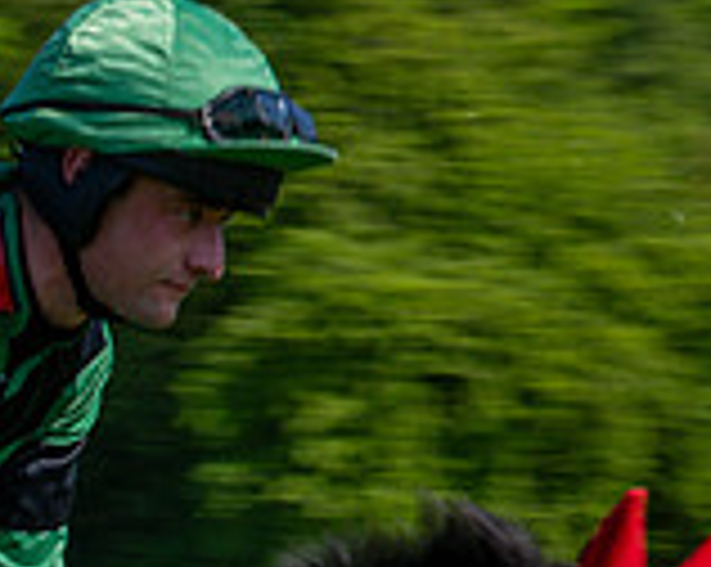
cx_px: -245
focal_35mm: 422
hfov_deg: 4.6
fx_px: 8869
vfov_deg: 3.6
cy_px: 918
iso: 160
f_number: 14
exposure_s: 1/160
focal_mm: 70
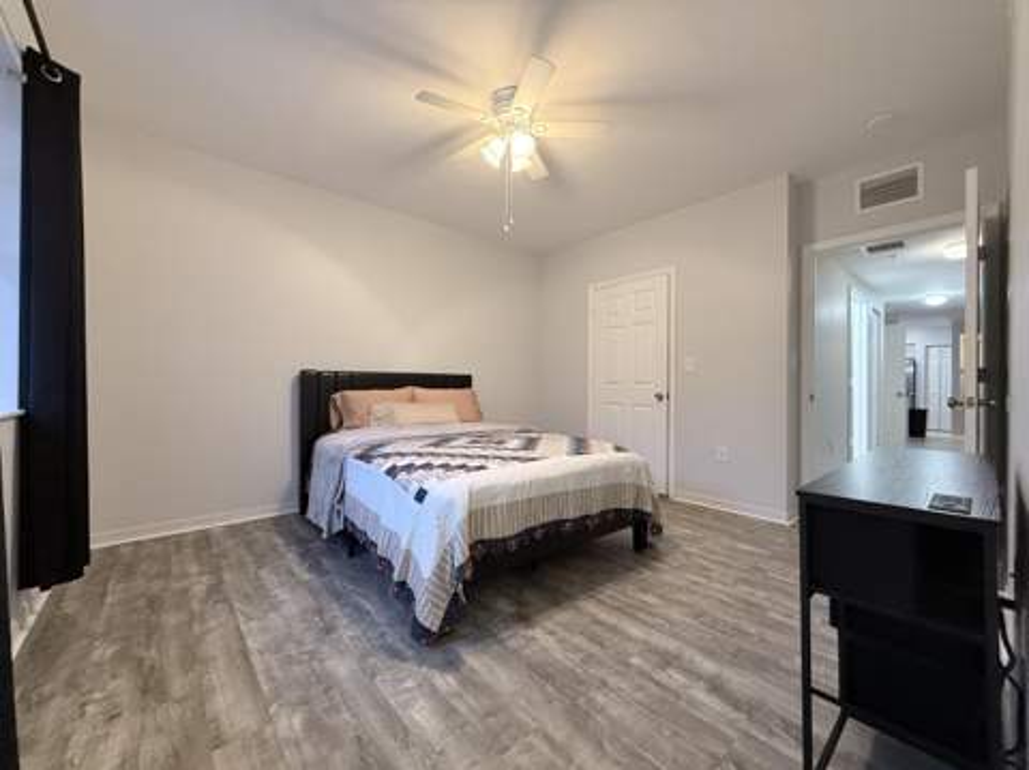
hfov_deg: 102.1
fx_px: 416
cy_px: 385
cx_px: 514
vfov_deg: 85.6
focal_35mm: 14
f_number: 2.2
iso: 400
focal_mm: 2.22
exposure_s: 1/60
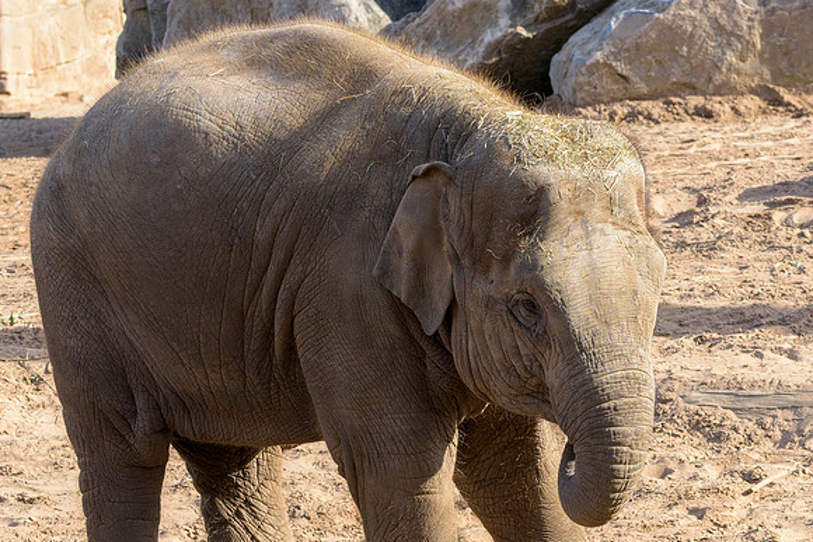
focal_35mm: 227
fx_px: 5125
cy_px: 351
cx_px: 465
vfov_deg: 6.1
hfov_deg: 9.1
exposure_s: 1/800
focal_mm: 110
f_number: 8
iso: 1100
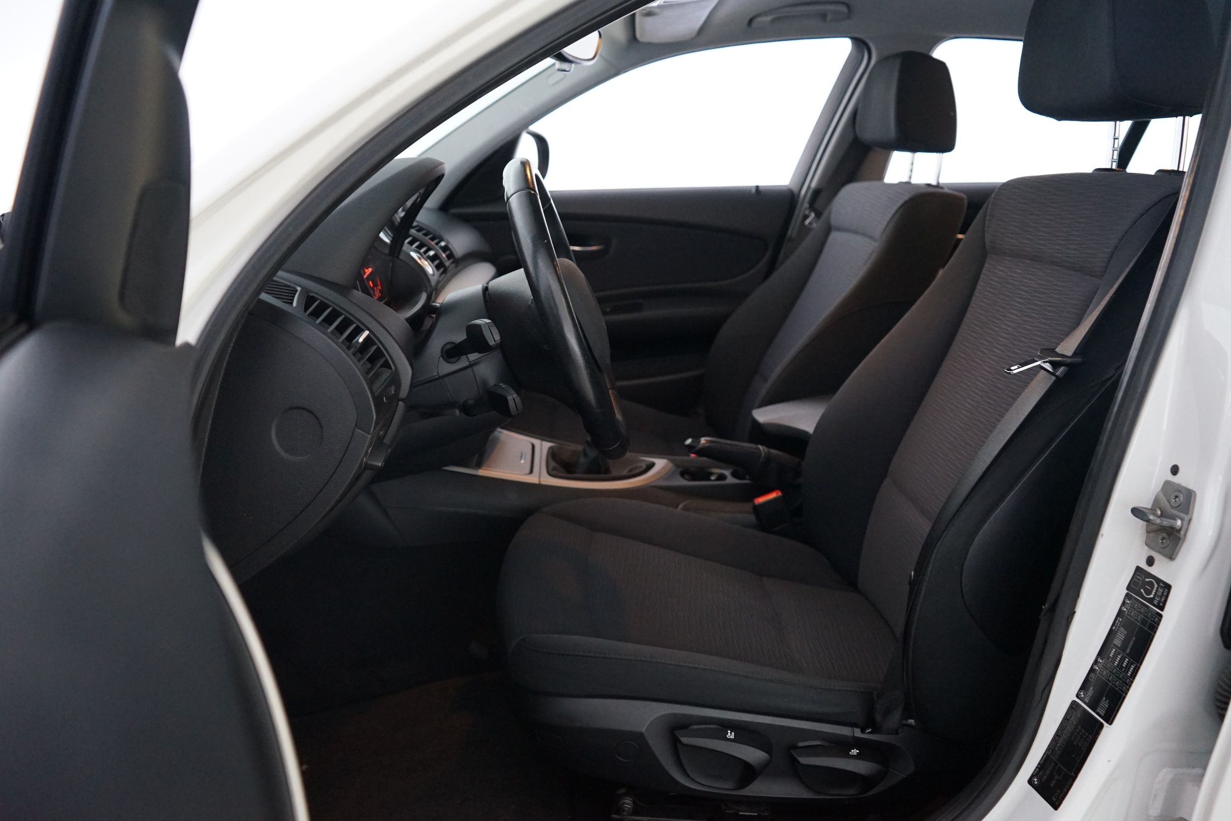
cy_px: 410
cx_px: 616
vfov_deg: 43.6
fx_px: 1026
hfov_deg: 61.9
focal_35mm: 30
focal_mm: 30
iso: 4000
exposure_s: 1/15
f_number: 4
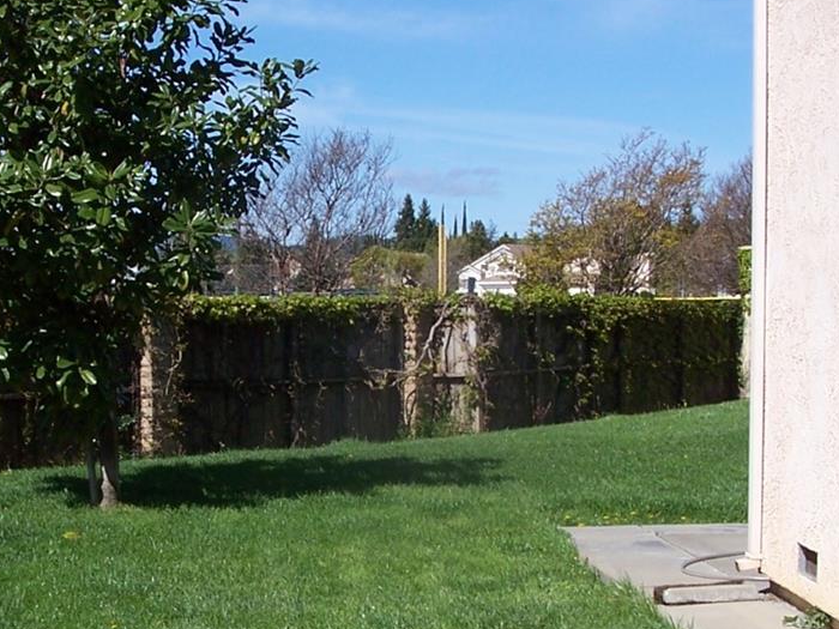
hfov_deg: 25.9
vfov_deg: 19.5
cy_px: 464
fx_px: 1818
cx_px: 343
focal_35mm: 75
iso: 80
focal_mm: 6
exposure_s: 1/750
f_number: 4
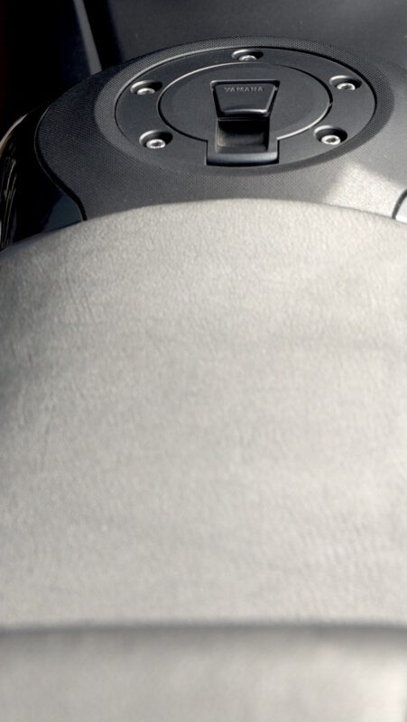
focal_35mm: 154
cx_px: 287
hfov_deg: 7.9
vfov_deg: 13.6
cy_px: -109
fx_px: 2952
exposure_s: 1/80
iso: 100
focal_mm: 46
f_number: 4.5
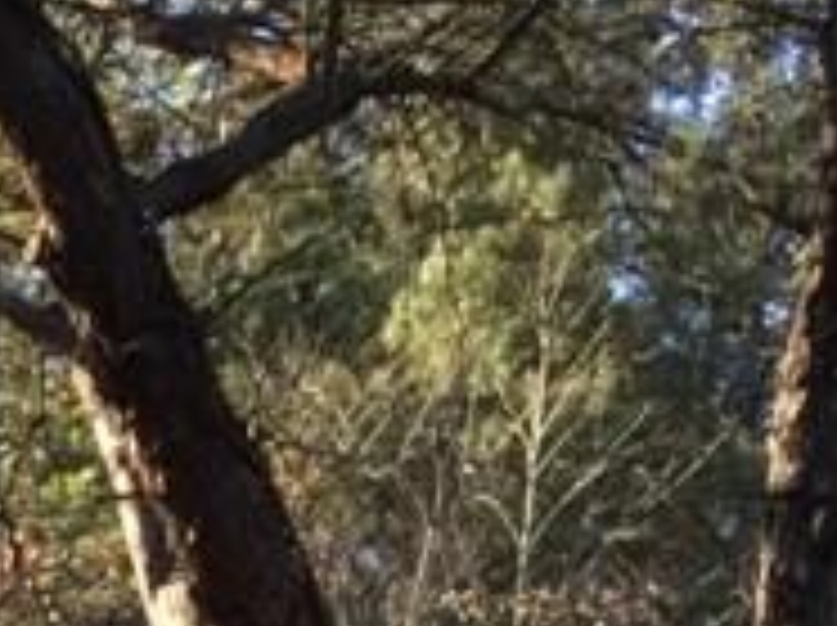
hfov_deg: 10.6
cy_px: 1455
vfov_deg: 8.1
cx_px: -832
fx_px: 4129
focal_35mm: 171
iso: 25
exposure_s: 1/120
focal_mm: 3.3
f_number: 2.4
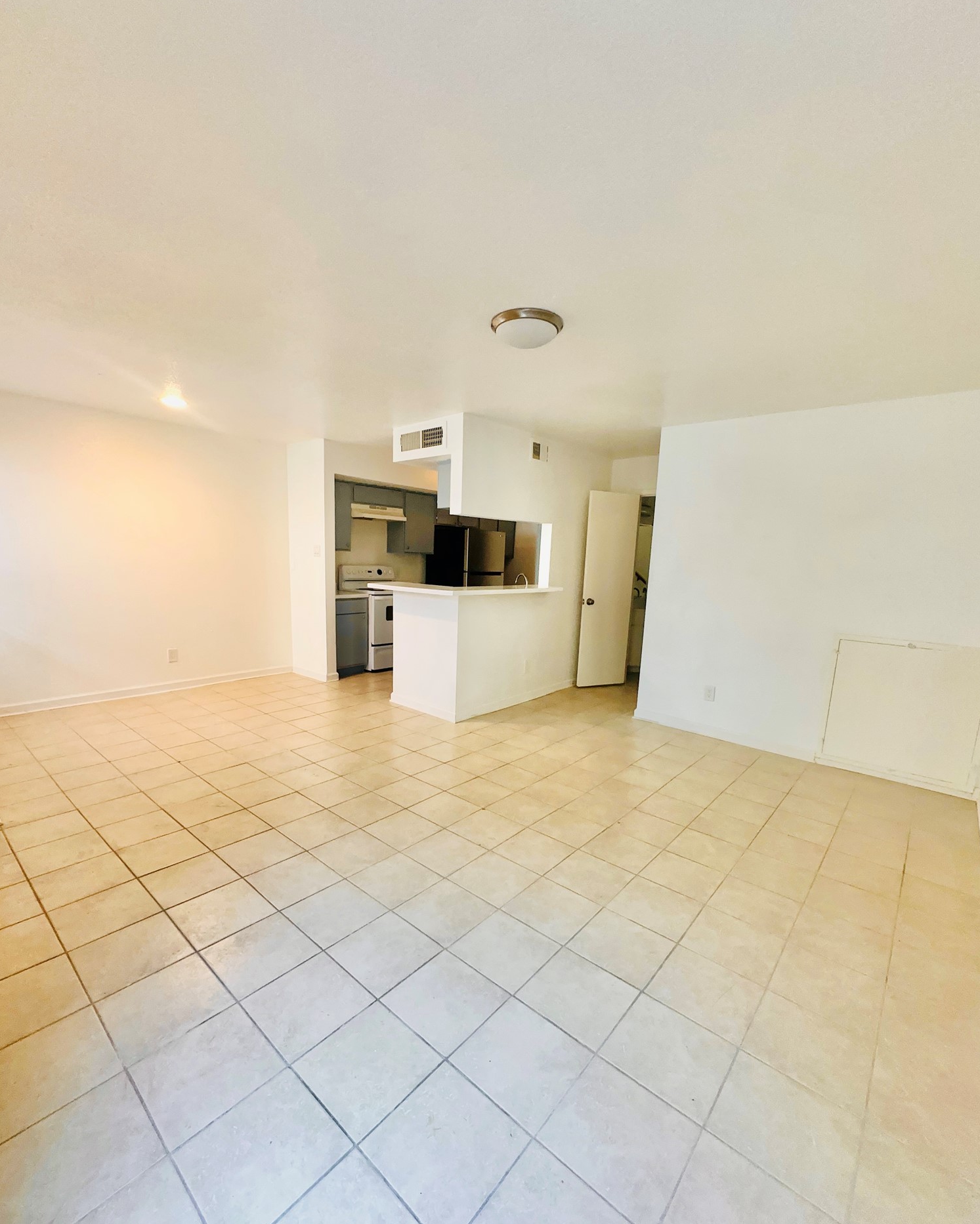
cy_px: 653
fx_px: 544
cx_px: 482
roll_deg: -3.0
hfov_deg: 84.0
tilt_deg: -9.3
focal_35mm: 15
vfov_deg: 96.6
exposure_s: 1/60
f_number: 2.2
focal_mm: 2.22
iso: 160
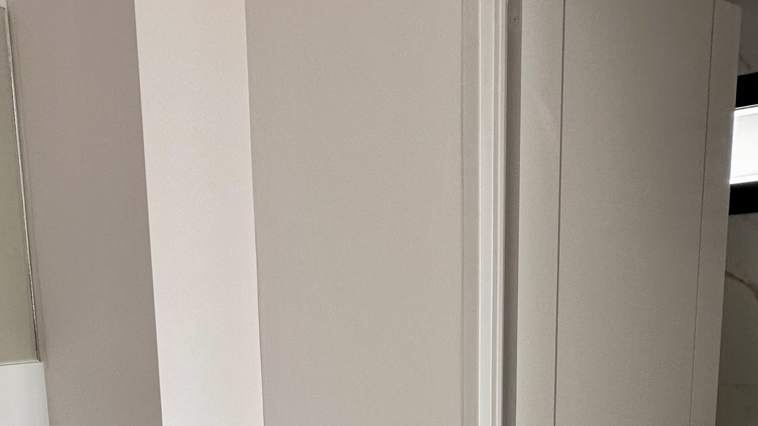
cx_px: 281
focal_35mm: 36
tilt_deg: -9.3
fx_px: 724
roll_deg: +2.9
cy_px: 430
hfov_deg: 54.6
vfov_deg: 30.4
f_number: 2.2
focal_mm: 2.22
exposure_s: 1/99
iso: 80
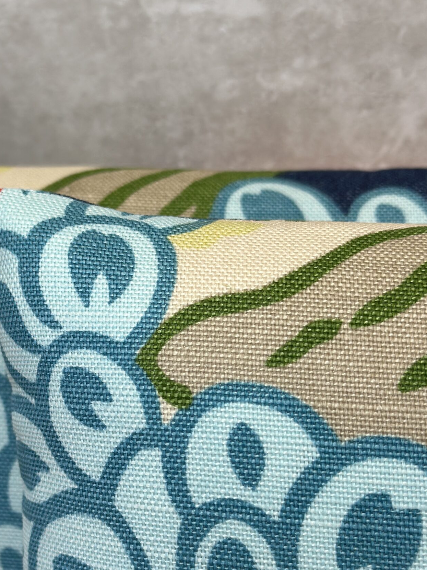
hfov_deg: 19.7
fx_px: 1218
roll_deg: +3.6
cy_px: 360
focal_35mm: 74
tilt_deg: -14.8
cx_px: 106
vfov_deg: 26.2
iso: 80
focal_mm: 6.86
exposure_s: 1/277
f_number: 1.78
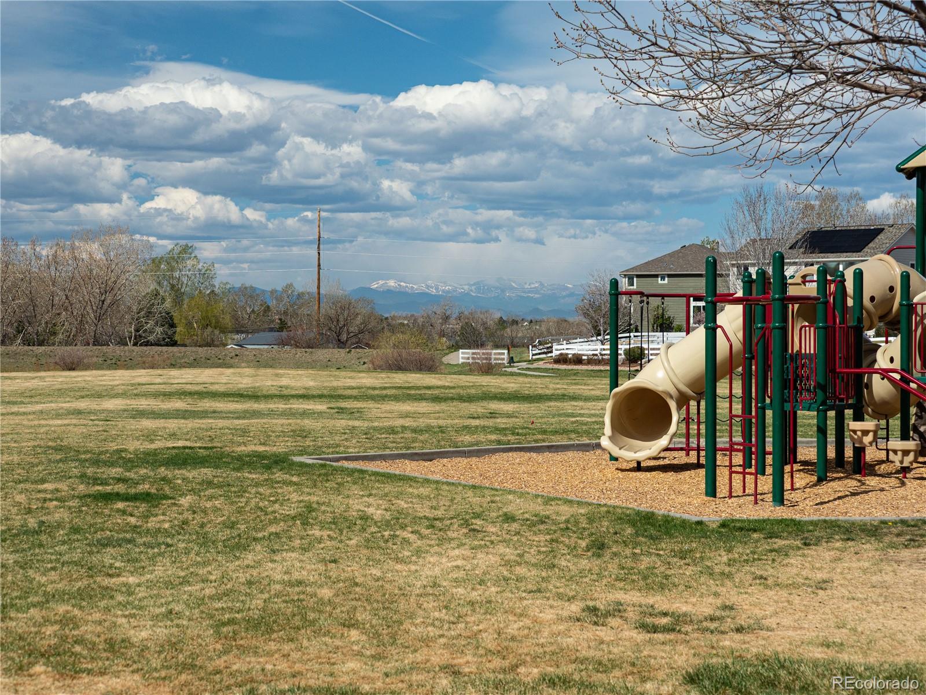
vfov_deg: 18.4
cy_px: 348
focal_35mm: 80
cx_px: 463
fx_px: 2140
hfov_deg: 24.4
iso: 200
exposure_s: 1/2000
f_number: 4
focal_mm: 40
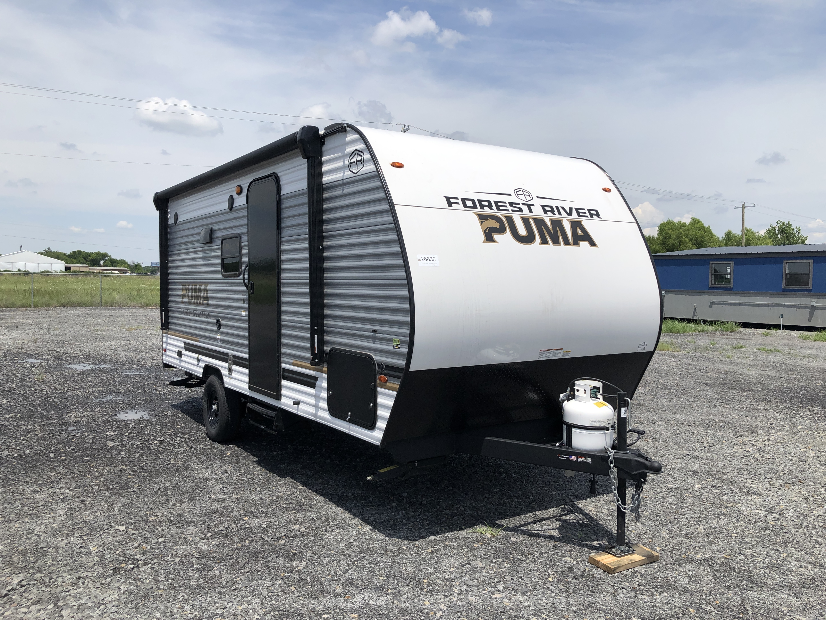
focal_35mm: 28
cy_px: 310
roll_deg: -0.7
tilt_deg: -3.2
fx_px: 668
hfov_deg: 63.4
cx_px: 413
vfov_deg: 49.7
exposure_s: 1/3690
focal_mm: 3.99
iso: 25
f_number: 1.8
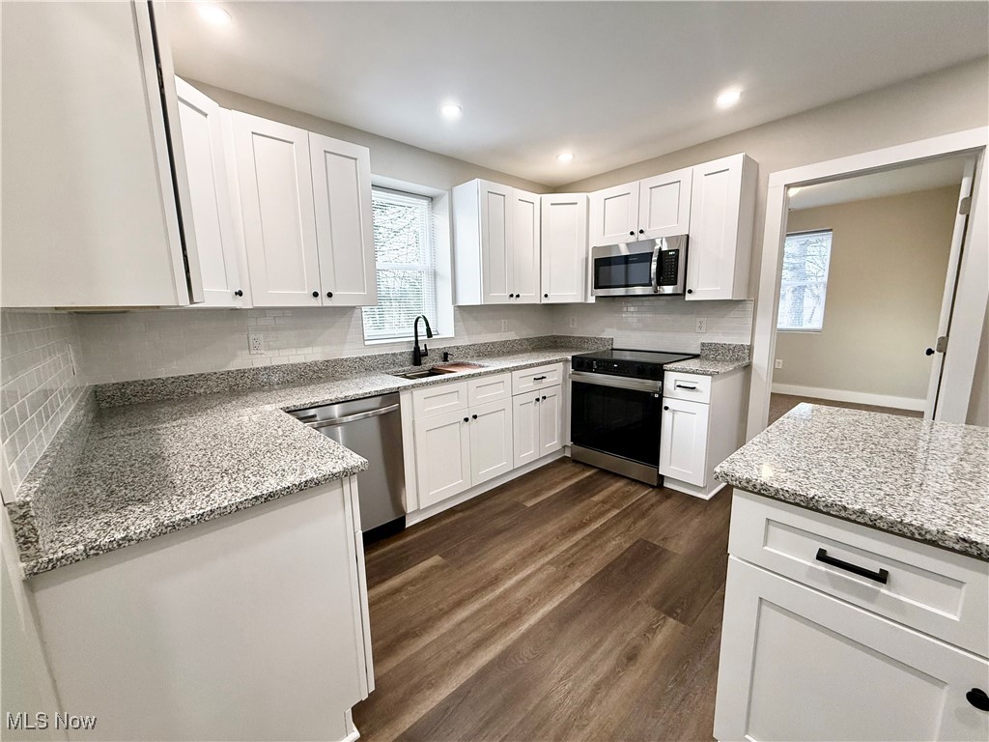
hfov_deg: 102.1
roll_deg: +0.7
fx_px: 400
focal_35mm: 14
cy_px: 371
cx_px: 494
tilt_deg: -9.5
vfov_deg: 85.7
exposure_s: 1/120
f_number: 2.2
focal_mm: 2.22
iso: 200
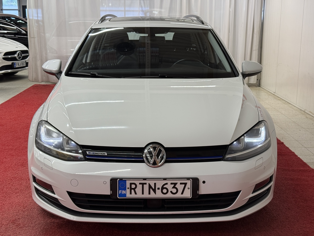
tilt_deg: -11.6
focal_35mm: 48
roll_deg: -0.6
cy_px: 118
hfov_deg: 39.7
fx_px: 435
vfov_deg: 30.3
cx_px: 157
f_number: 1.78
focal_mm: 6.76
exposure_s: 1/82
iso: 50
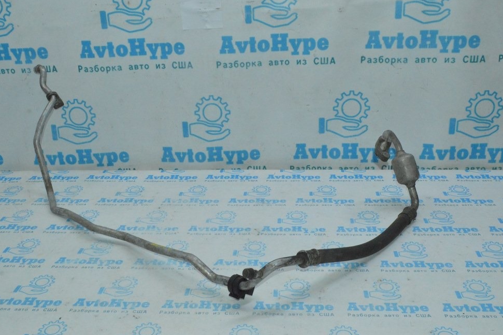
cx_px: 241
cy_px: 165
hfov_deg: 49.0
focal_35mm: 40
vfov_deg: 33.7
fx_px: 552
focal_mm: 25
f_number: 16
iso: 5600
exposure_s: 1/200
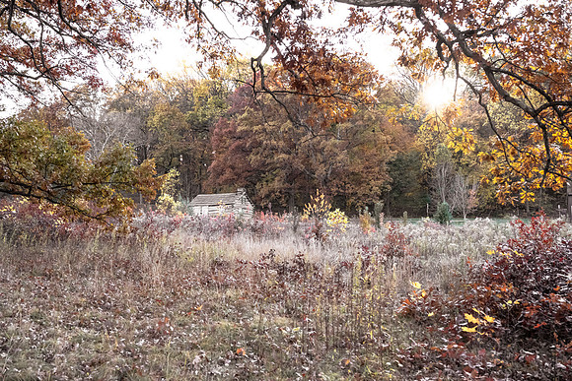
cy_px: 190
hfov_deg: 55.8
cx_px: 286
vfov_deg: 38.9
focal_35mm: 34
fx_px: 540
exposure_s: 1/400
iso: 800
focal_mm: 34
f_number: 5
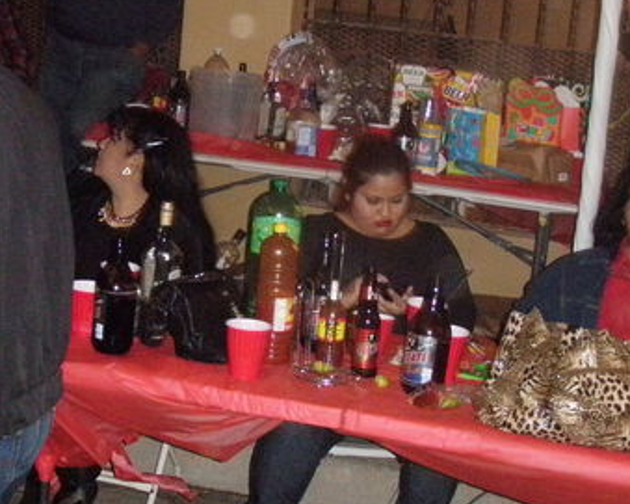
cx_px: 234
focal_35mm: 70
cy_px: 272
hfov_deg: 27.1
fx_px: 1305
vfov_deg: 21.8
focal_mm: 6.7
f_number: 3.5
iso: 800
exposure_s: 1/30
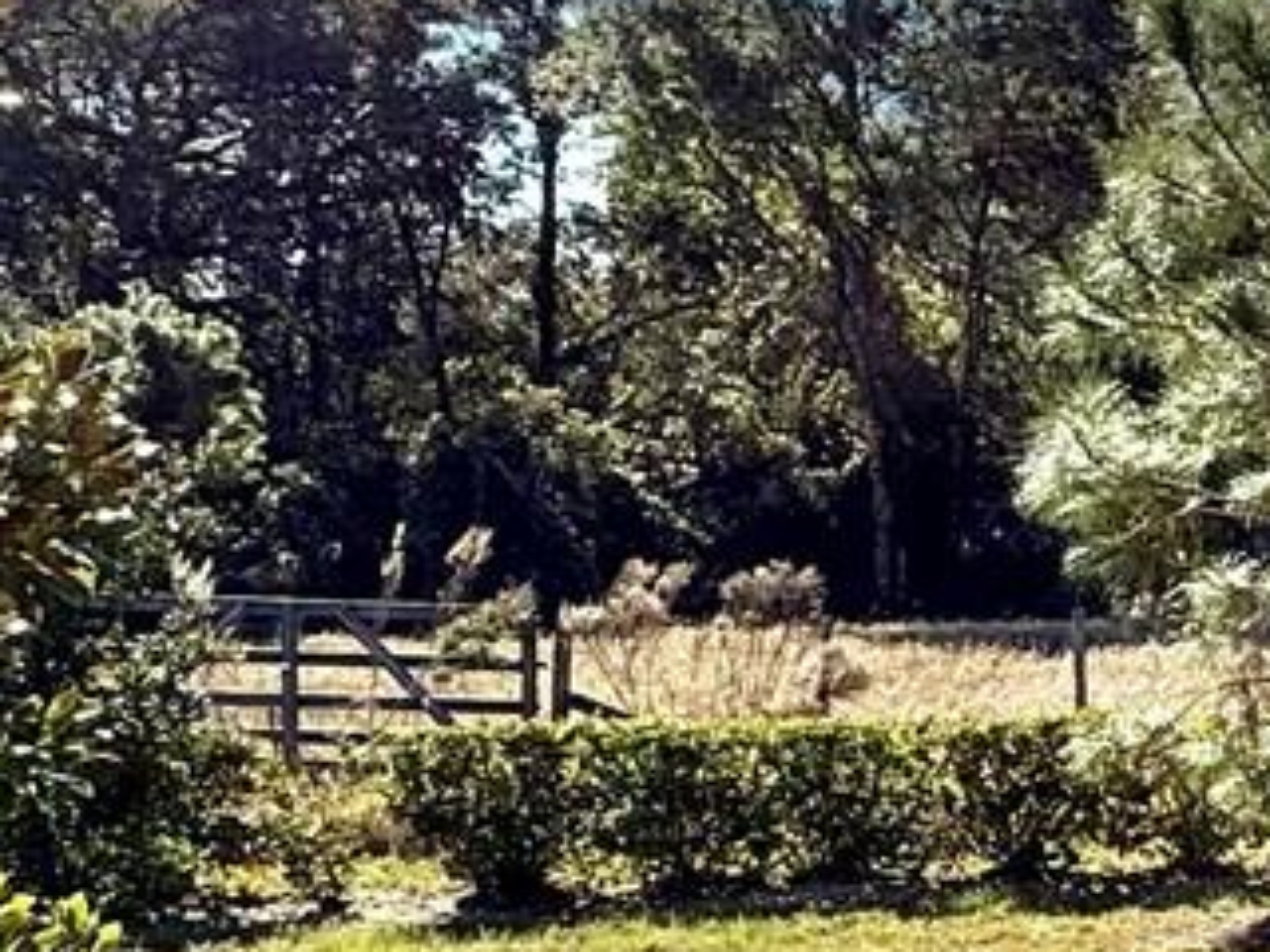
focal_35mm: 70
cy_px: 674
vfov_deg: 20.9
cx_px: 2151
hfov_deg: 21.0
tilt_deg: -4.0
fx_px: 2568
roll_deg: +0.0
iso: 50
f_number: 2.2
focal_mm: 2.22
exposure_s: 1/1572
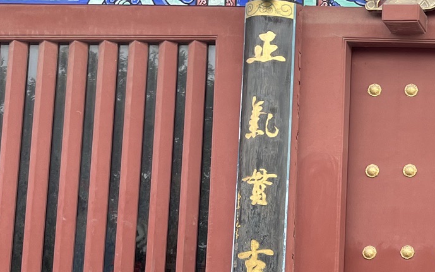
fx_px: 949
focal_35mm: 80
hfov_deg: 22.0
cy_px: 213
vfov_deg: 16.2
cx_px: 627
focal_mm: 4.2
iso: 32
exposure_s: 1/129
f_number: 1.6
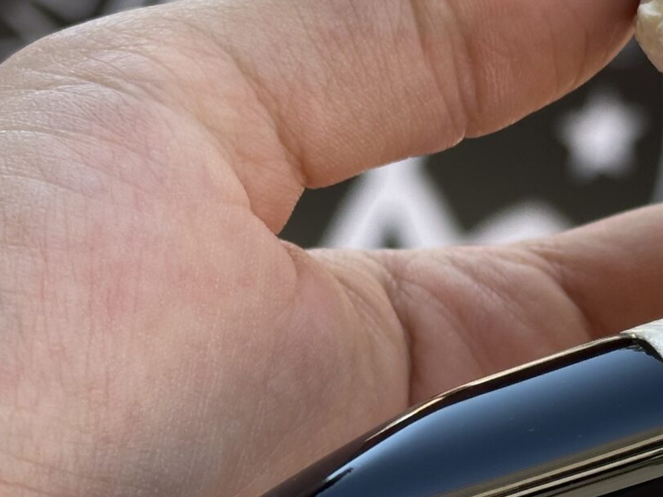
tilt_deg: -19.3
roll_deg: -0.2
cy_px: 289
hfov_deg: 13.1
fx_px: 2873
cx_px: 508
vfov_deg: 9.9
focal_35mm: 150
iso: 64
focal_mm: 6.86
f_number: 1.78
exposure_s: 1/623
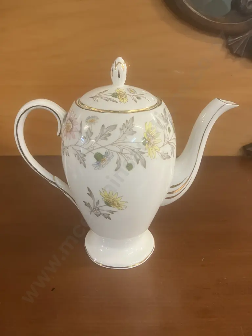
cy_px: 168
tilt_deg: -25.6
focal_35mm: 28
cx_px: 126
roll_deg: +0.2
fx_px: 272
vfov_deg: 63.4
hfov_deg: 49.7
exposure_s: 1/50
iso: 250
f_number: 1.8
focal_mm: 3.99
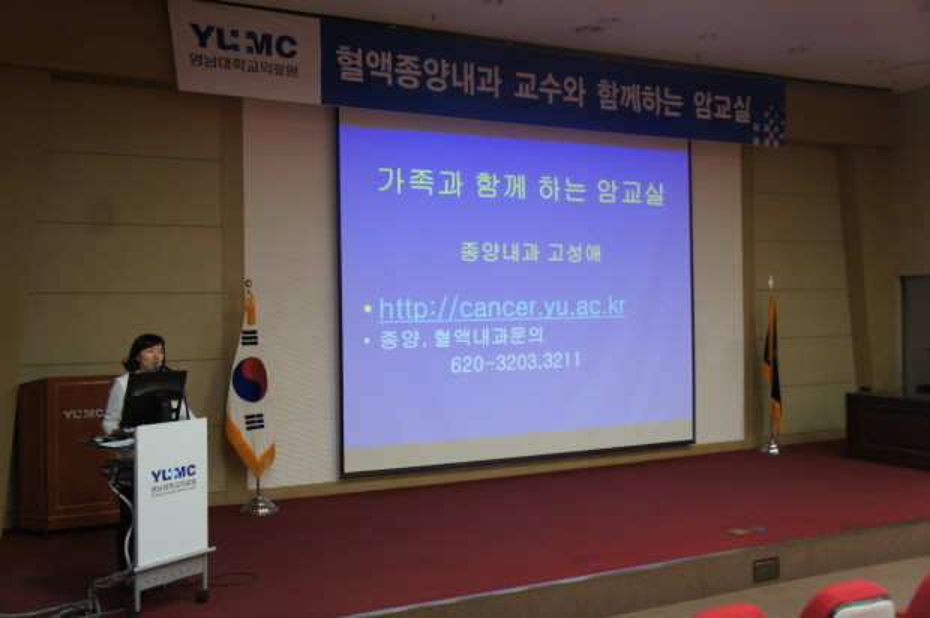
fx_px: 890
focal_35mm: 34
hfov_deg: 55.2
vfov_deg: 38.3
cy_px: 309
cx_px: 465
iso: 400
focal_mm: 23
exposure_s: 1/15
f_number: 4
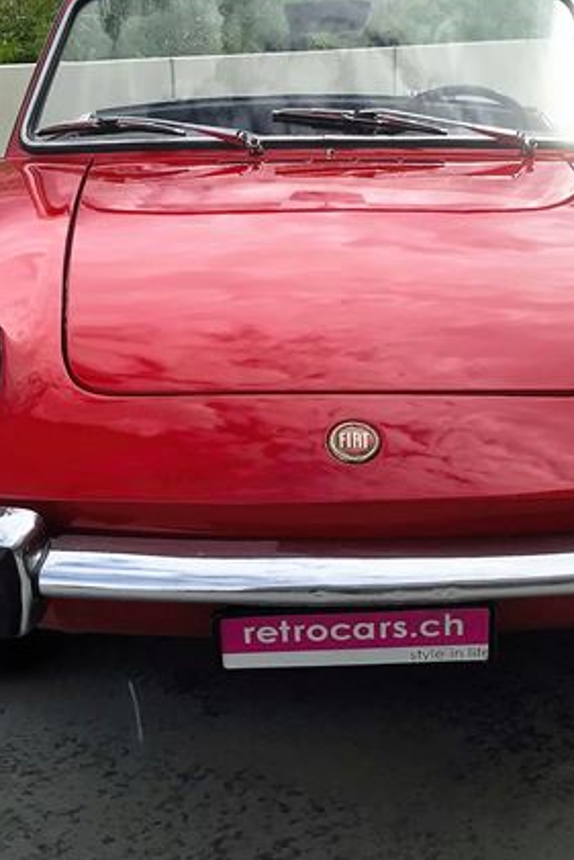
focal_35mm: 59
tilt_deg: -15.6
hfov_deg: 23.0
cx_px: 363
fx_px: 1410
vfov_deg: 33.9
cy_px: 407
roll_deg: +0.4
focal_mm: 3.99
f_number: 1.8
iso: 20
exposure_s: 1/1880
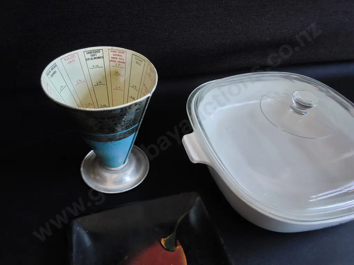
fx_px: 276
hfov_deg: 65.3
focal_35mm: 27
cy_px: 132
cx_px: 177
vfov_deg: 51.4
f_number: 2
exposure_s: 1/100
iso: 160
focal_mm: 2.87
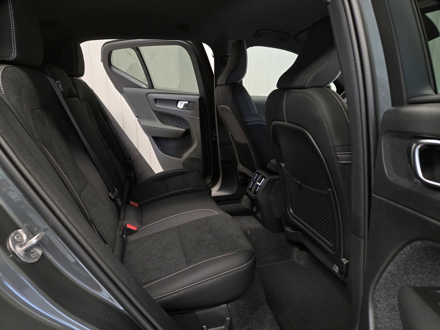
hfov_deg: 73.9
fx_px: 292
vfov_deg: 58.9
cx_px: 220
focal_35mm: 23
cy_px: 165
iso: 400
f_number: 1.8
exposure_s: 1/100
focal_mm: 5.4
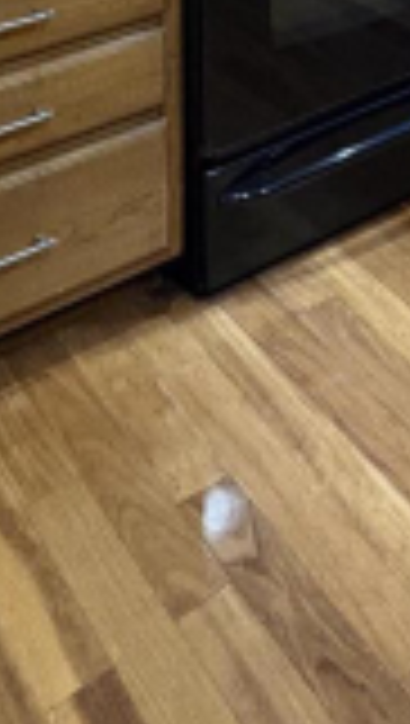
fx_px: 1213
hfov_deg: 18.5
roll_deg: -1.8
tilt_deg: -6.5
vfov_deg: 24.8
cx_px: 446
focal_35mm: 63
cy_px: -389
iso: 640
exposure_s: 1/60
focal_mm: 2.22
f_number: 2.2
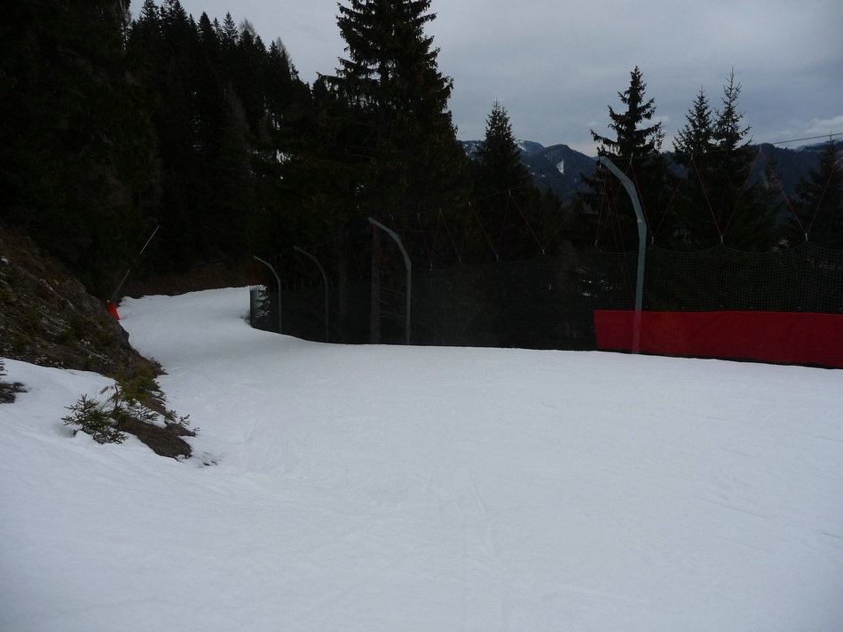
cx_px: 422
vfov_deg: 49.7
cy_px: 316
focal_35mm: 28
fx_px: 682
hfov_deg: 63.5
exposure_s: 1/1000
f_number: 3.3
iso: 100
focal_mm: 4.7
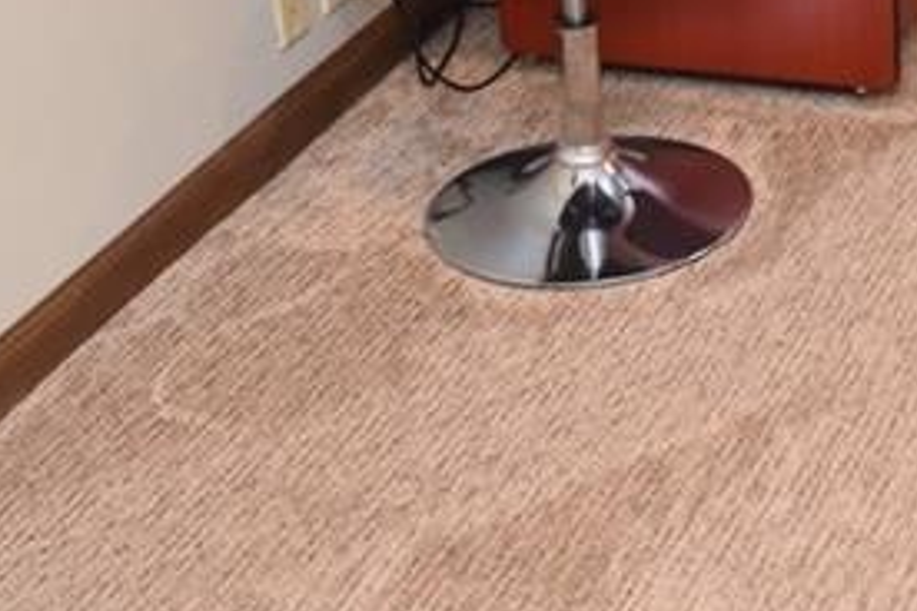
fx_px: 2547
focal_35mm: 100
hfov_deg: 19.1
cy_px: -448
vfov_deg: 12.6
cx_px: 1133
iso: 800
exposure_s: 1/80
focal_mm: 18
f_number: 4.5
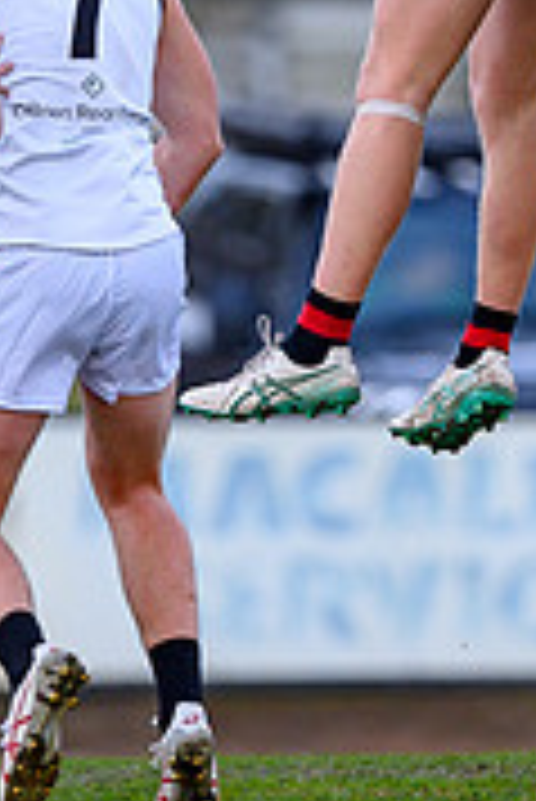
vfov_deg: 0.9
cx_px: 552
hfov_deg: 0.6
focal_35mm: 2200
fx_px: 49034
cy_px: -63
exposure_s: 1/1250
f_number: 4
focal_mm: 500
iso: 640
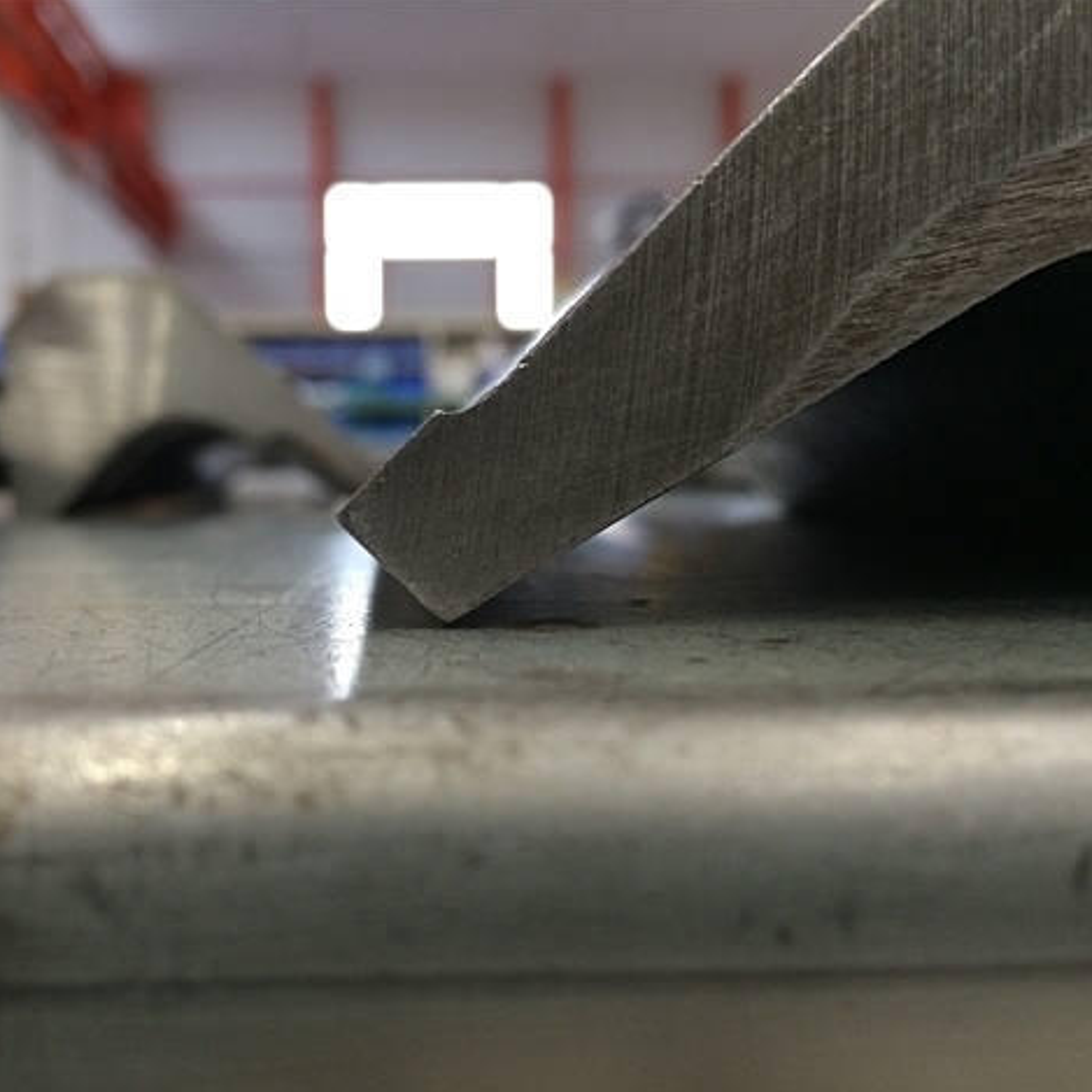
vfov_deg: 47.2
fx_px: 1249
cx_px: 405
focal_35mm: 35
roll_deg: +1.8
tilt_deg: -4.5
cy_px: 554
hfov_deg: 46.8
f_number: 2.2
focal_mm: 4.15
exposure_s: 1/30
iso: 100
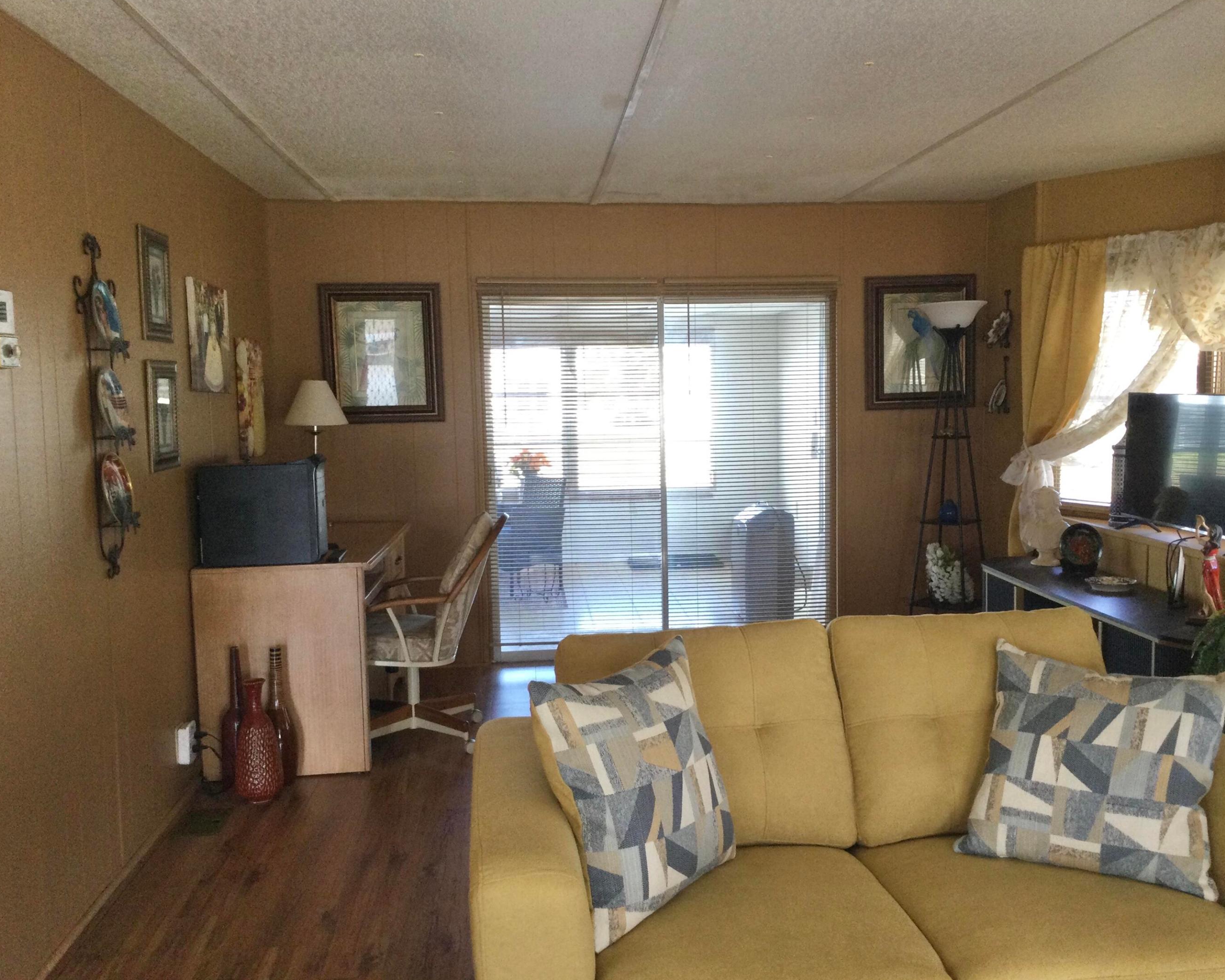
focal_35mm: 33
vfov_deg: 44.5
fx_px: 1196
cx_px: 658
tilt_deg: -5.7
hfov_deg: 54.2
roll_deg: -1.4
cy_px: 481
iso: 50
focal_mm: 3.3
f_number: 2.4
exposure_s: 1/30
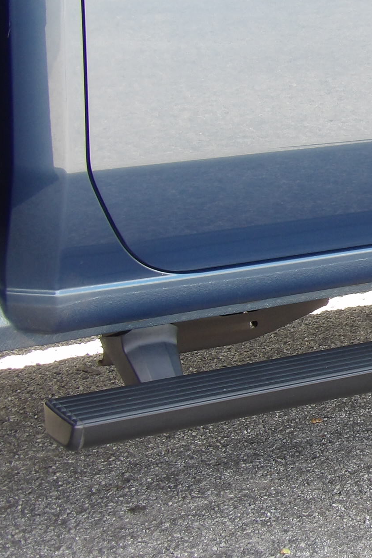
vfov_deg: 15.4
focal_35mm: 133
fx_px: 2061
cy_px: 263
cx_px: 566
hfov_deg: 10.0
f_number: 4
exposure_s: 1/60
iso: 100
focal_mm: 11.1
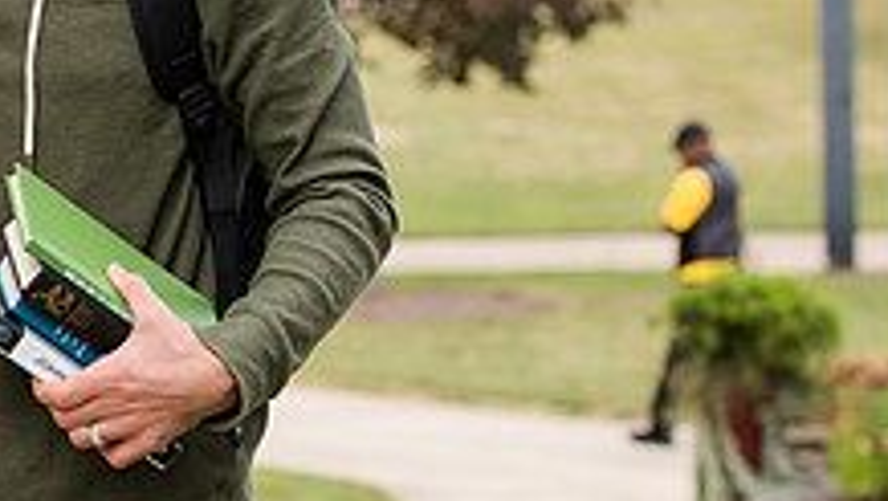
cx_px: -12
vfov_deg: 6.2
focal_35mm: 195
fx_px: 4595
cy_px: -63
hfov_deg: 10.9
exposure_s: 1/400
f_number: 4.5
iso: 250
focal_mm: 70
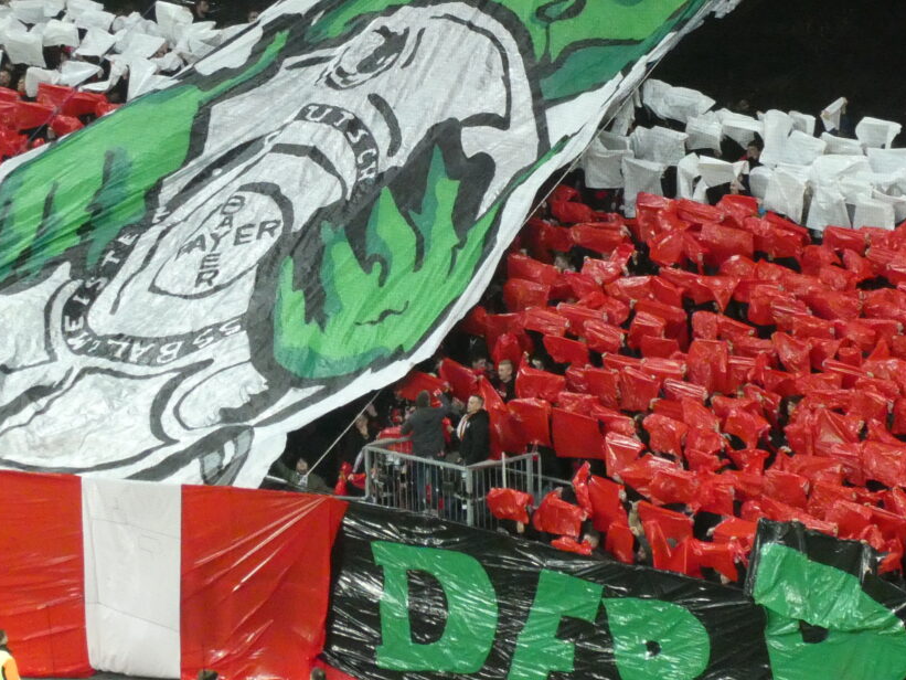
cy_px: 115
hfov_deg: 7.5
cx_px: 397
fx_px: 6884
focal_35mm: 263
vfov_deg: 5.6
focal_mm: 24.2
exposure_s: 1/80
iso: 800
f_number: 5.3
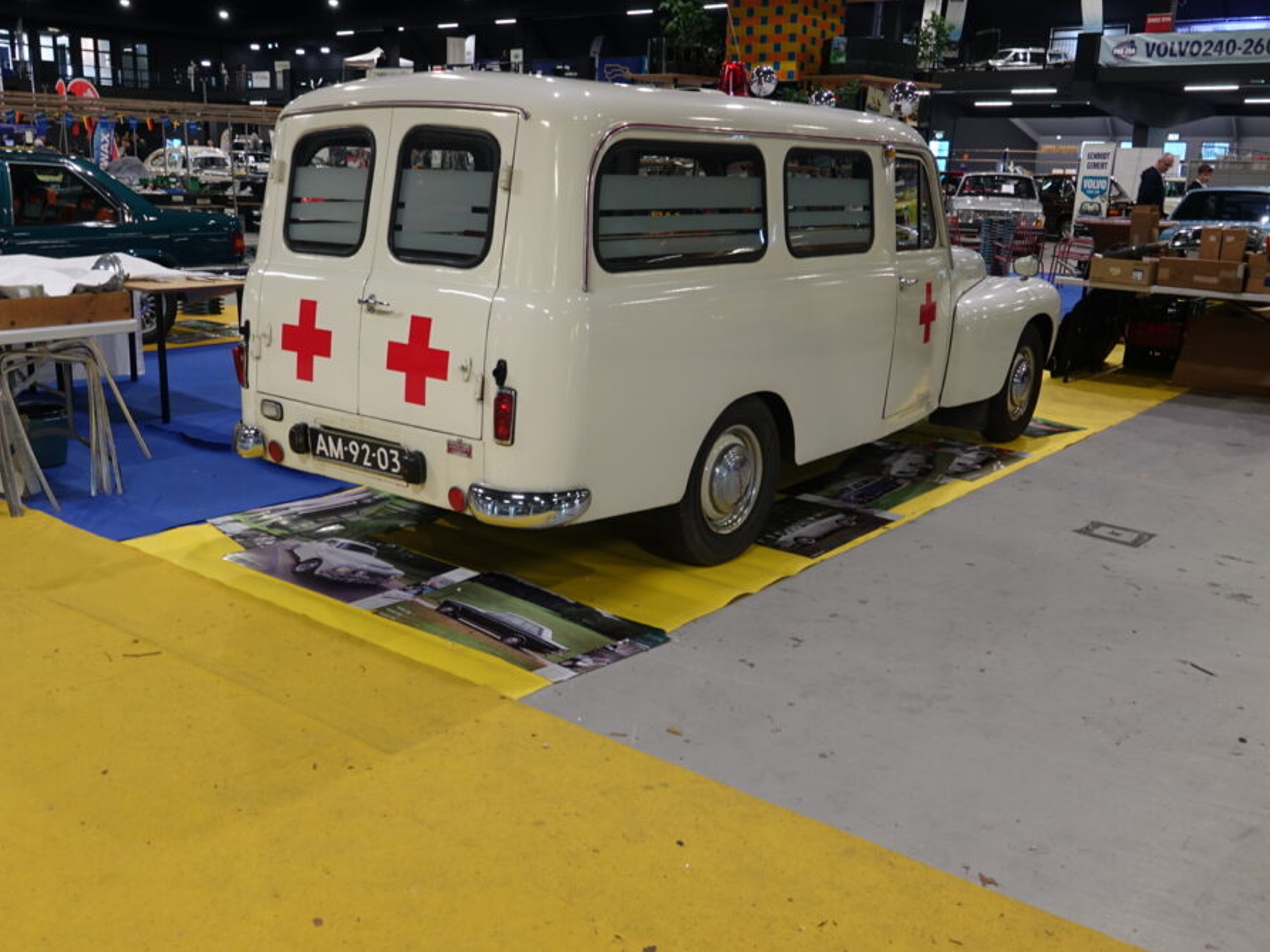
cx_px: 600
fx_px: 1174
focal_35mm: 32
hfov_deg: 56.8
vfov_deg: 44.2
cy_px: 467
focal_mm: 10.59
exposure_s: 1/30
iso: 200
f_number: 2.8
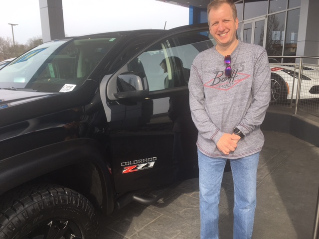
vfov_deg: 48.2
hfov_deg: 61.7
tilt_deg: -13.6
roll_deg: -0.3
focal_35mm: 29
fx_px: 267
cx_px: 160
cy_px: 120
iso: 25
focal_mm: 4.15
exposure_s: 1/437
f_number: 2.2
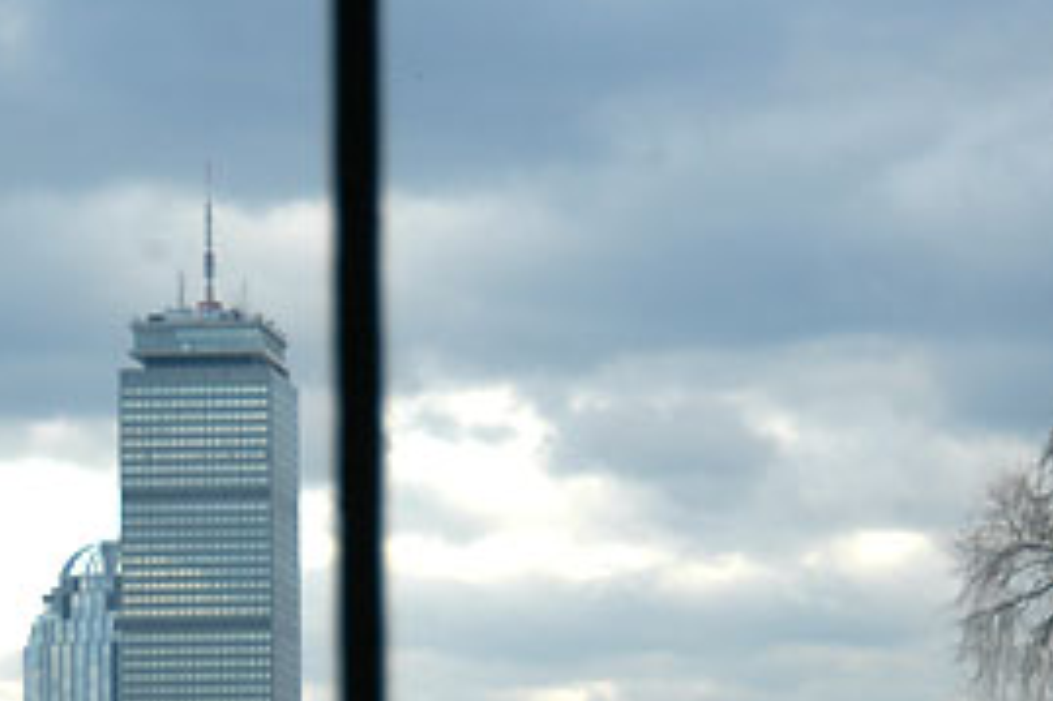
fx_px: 4911
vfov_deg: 8.1
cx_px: 650
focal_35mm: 168
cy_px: 619
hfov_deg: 12.2
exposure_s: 1/250
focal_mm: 52
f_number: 5
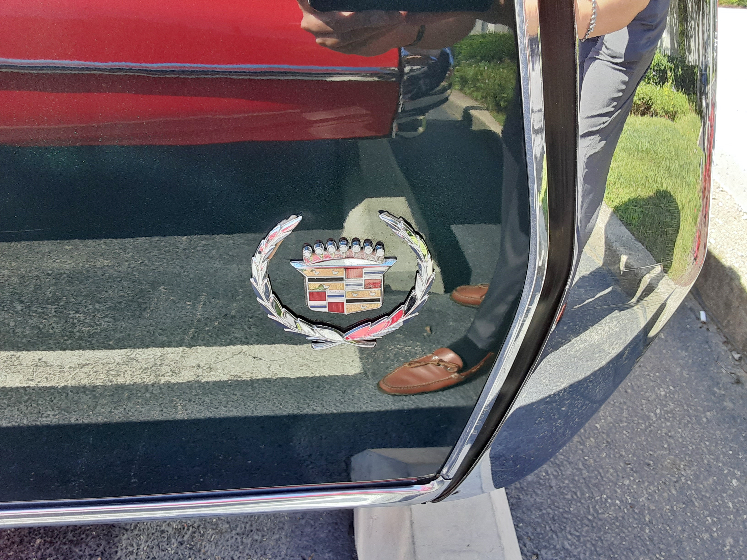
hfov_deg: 65.3
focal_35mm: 27
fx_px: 583
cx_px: 374
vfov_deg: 51.4
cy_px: 280
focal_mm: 2.91
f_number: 1.9
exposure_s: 1/194
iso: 40
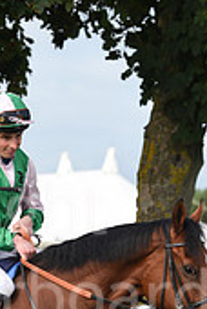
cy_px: 309
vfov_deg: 5.7
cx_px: 10
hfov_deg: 3.9
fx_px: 3066
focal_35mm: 357
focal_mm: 135
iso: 400
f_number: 5.6
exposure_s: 1/1250
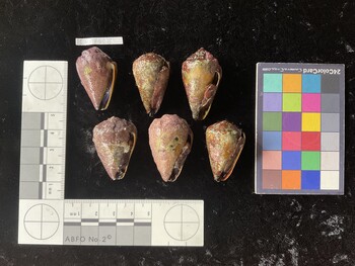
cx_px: 178
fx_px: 298
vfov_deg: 48.3
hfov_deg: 61.6
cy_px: 133
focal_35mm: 29
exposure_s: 1/60
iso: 100
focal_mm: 3
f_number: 1.8
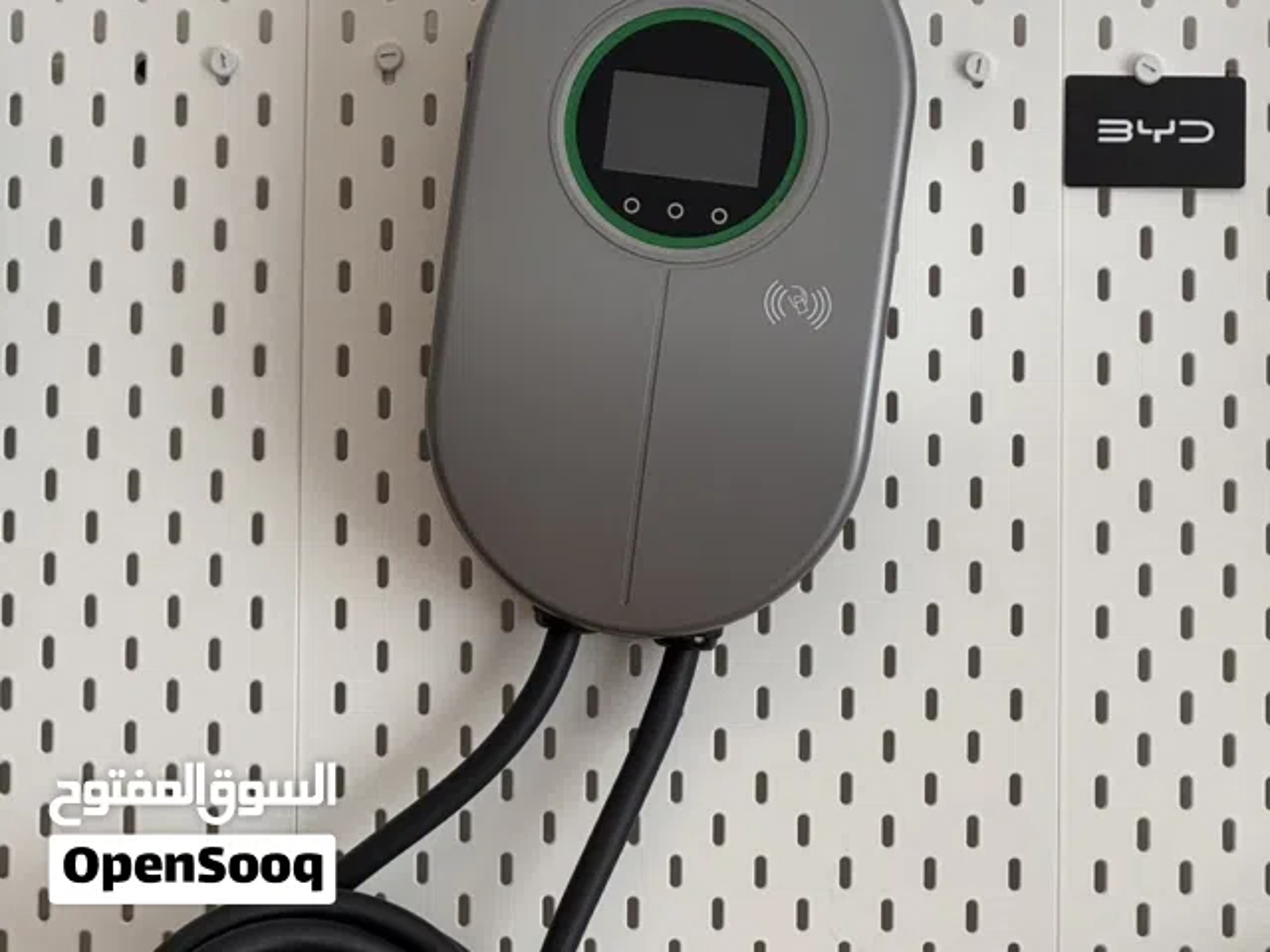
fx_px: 2825
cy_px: 476
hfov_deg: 25.3
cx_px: 635
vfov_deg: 19.1
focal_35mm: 77
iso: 32
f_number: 2.8
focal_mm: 9
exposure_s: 1/99
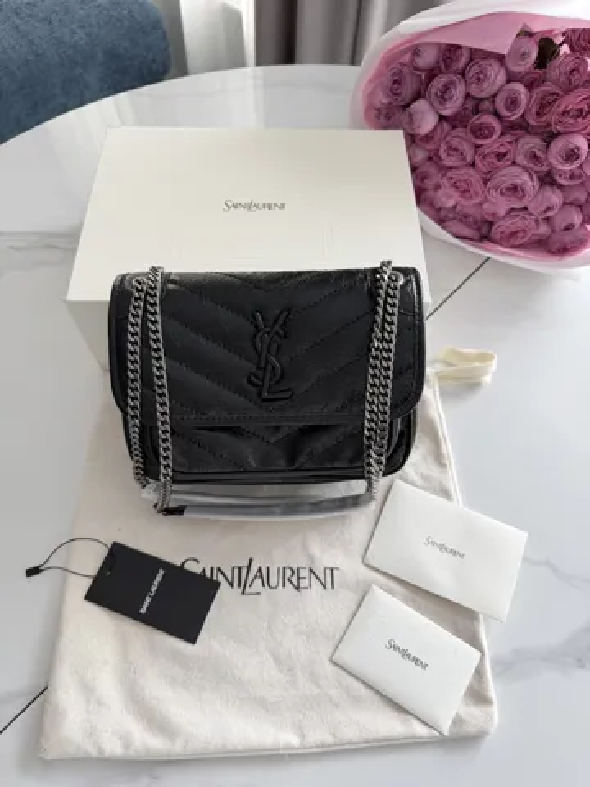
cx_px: 295
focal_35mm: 24
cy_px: 394
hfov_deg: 56.8
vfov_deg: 71.6
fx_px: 545
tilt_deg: -60.6
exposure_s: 1/121
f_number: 1.78
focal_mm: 6.76
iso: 160
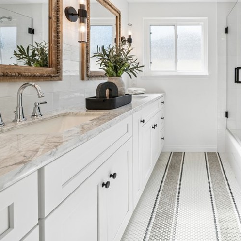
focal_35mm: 21
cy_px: 81
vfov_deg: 70.1
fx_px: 165
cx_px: 193
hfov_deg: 65.7
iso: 400
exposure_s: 1/200
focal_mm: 12
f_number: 8
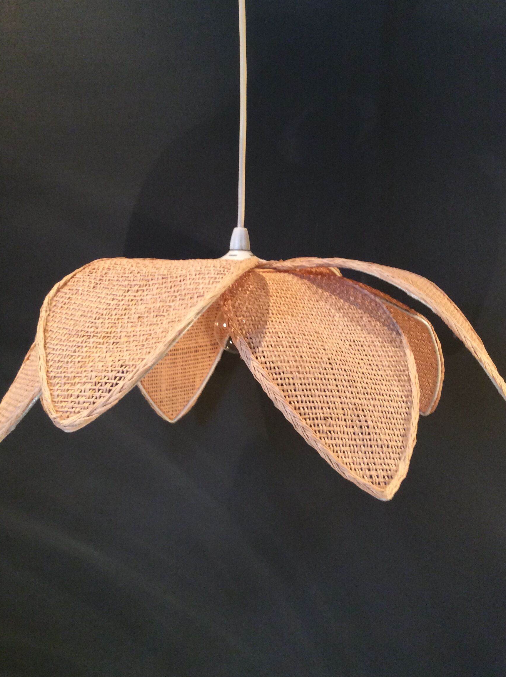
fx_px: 703
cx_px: 255
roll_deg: +0.9
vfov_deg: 51.4
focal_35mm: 36
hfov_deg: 39.6
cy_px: 337
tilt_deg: -6.3
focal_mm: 3.3
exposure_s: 1/25
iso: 125
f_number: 2.4
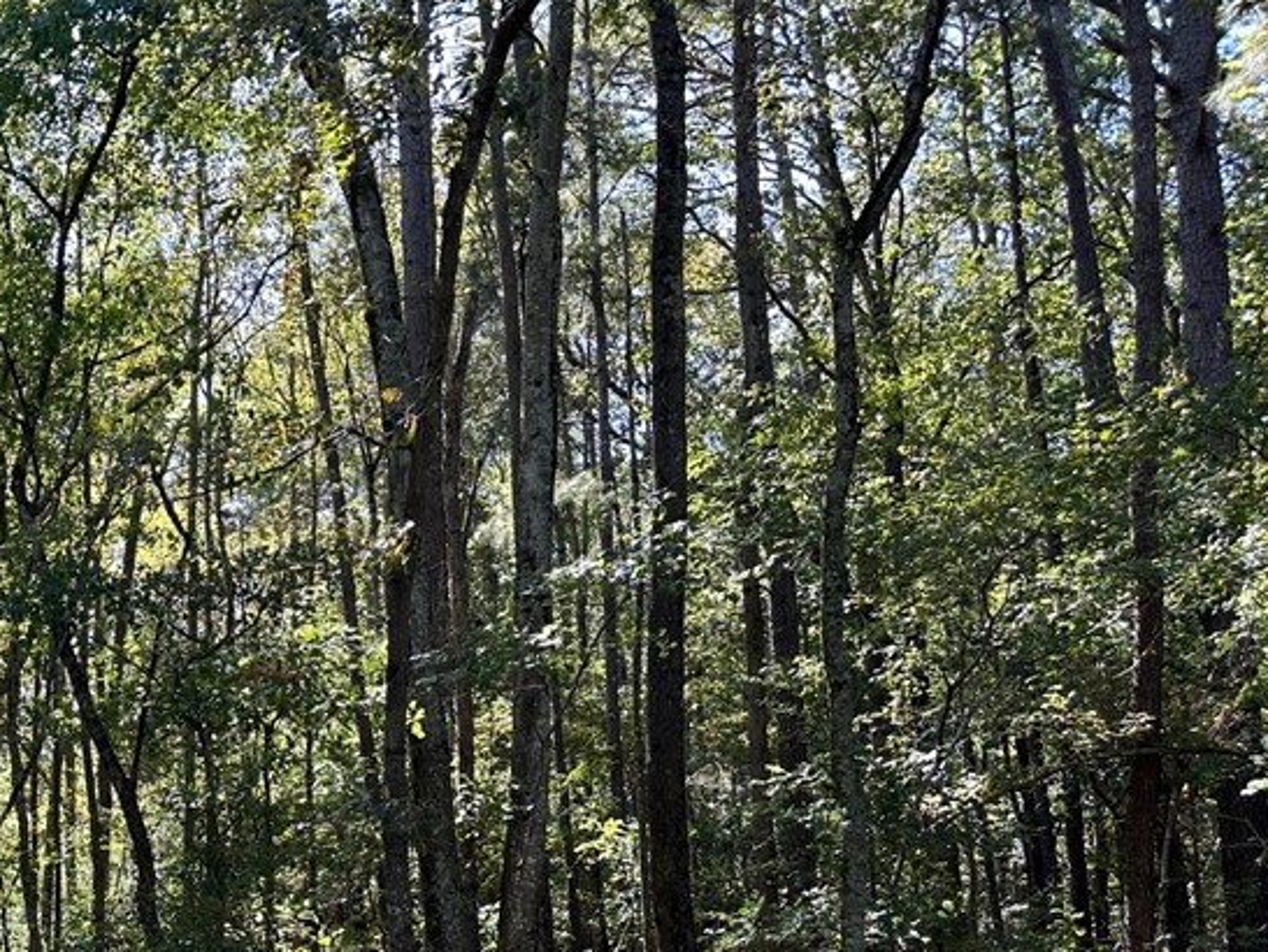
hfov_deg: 39.0
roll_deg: +0.0
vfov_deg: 31.3
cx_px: 116
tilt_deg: +5.6
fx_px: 1649
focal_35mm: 45
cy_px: 776
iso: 80
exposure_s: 1/253
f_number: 1.78
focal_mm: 6.86
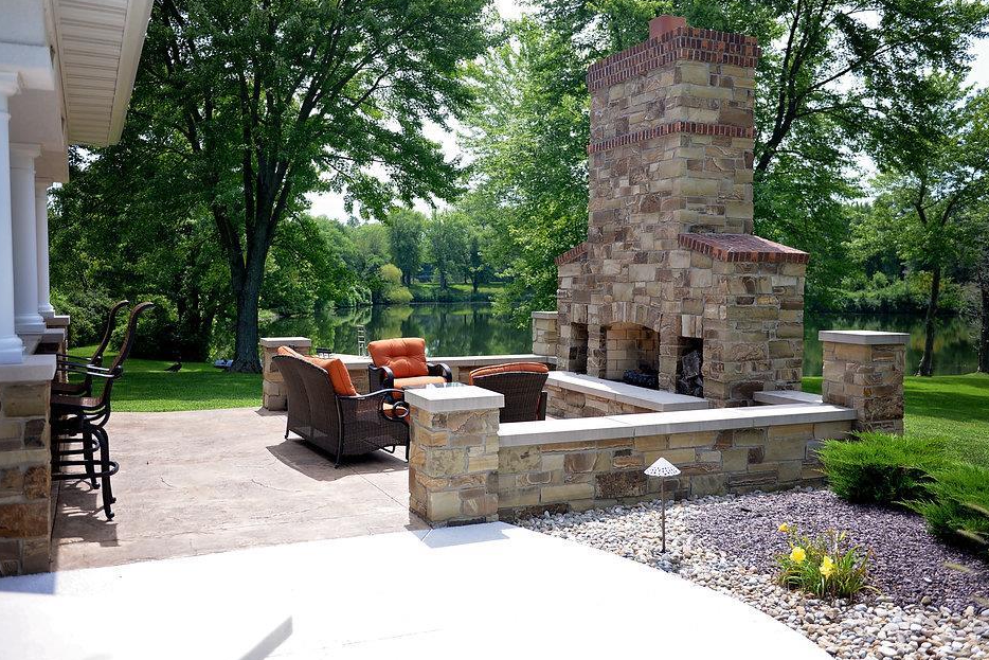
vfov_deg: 38.9
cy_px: 307
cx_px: 520
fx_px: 934
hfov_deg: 55.8
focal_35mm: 34
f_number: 2.8
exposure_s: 1/4000
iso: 400
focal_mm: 31
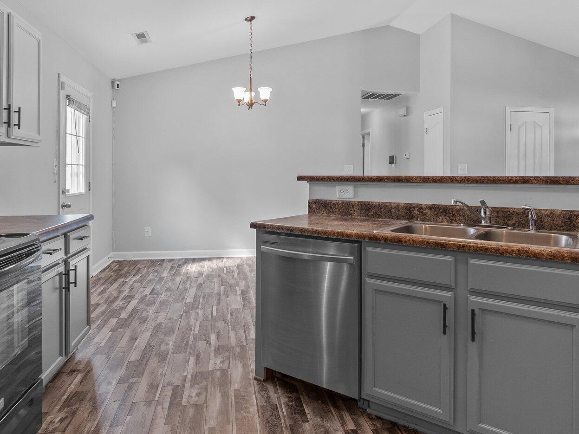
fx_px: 385
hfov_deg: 73.9
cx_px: 286
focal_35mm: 23
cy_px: 176
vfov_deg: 58.4
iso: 400
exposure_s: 1/3
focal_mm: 7
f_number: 4
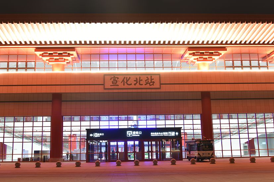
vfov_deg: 31.9
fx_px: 320
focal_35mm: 42
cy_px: 90
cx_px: 130
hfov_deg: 46.4
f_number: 5.6
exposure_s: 2.5
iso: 64
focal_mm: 29
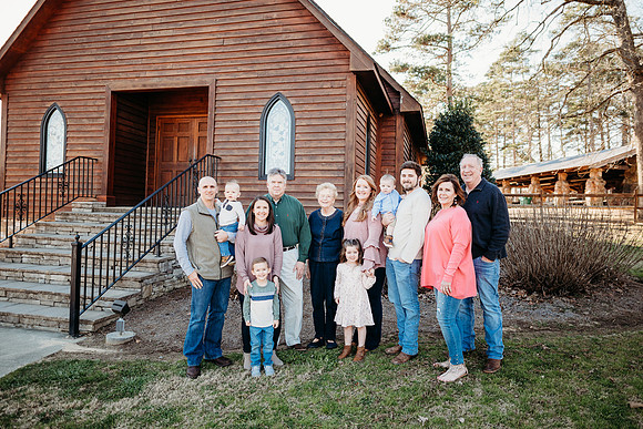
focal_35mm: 24
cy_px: 214
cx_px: 322
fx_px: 429
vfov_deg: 53.2
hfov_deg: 73.7
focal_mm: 24
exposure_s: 1/320
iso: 100
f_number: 1.8
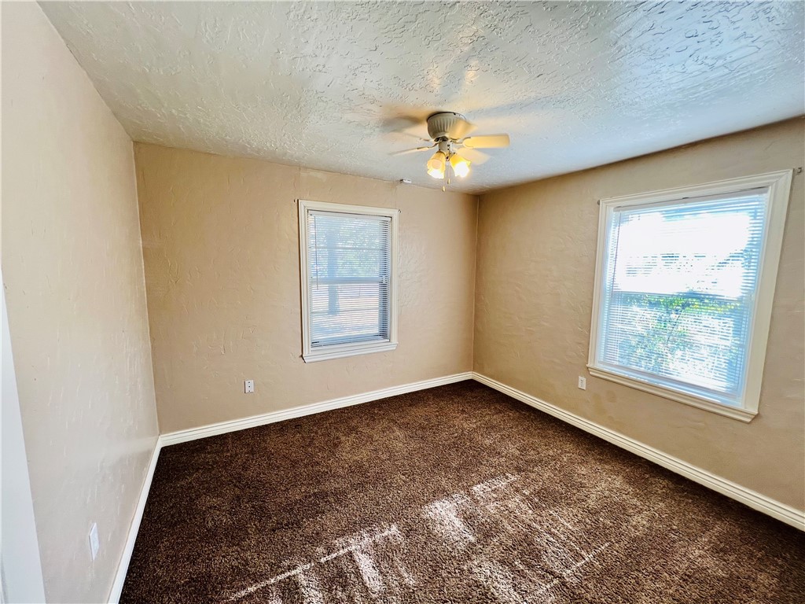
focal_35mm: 13
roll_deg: -1.2
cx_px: 402
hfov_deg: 106.2
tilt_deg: -7.6
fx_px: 302
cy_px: 302
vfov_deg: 89.9
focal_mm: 1.57
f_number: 1.8
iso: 64
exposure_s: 1/120
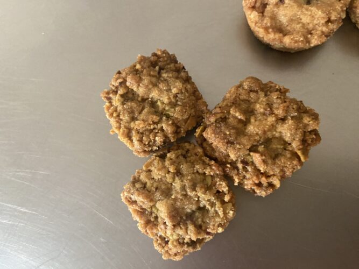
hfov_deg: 69.4
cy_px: 134
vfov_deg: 54.9
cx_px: 180
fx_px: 259
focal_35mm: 25
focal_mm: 4.25
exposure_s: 1/42
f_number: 1.8
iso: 500
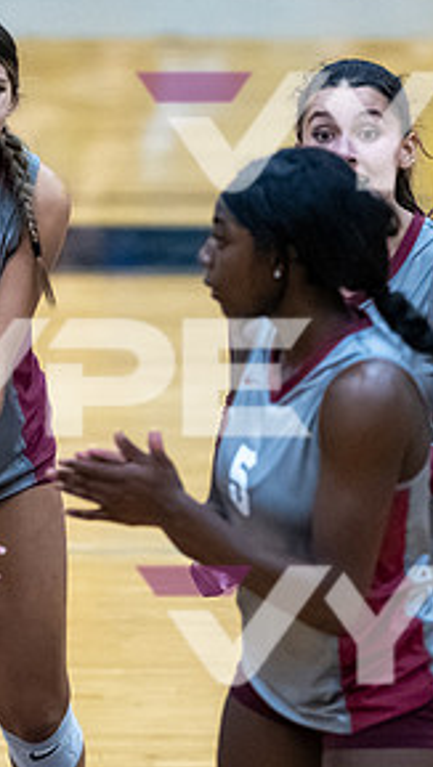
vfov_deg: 3.2
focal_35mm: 678
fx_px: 13811
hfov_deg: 1.8
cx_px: -62
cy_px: 193
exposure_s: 1/1600
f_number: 2
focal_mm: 200
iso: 3200
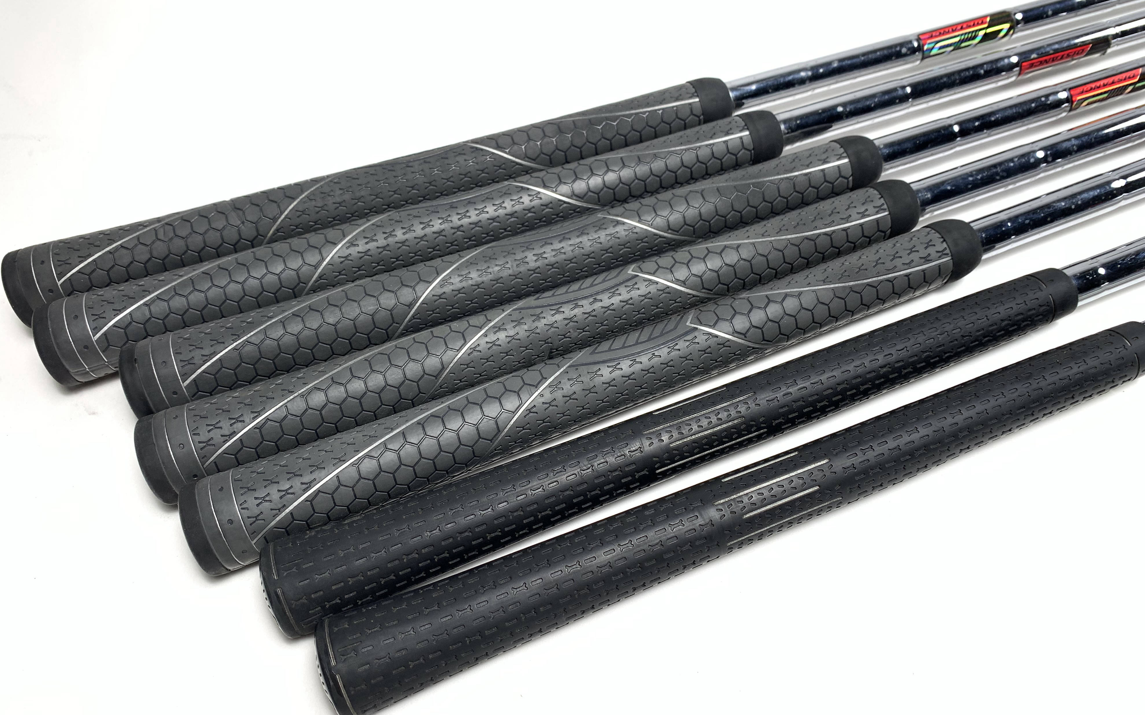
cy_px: 358
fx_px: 874
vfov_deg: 44.5
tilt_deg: -57.4
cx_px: 568
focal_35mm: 28
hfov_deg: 66.5
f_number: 1.8
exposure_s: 1/188
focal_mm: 4.25
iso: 25
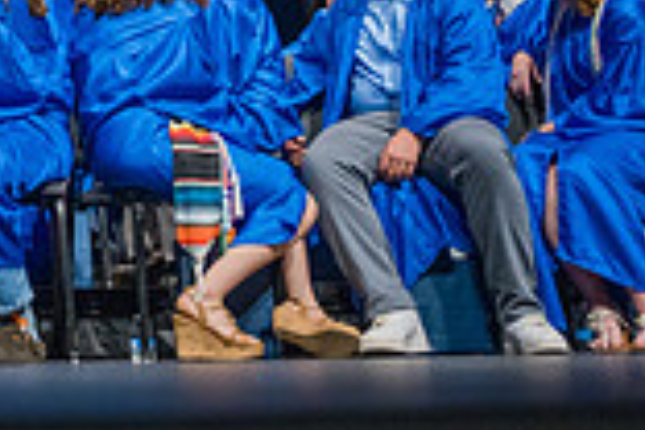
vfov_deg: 13.9
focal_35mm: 89
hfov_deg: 20.2
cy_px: -308
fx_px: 1594
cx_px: -269
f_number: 2.8
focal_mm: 24
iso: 2500
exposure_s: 1/160
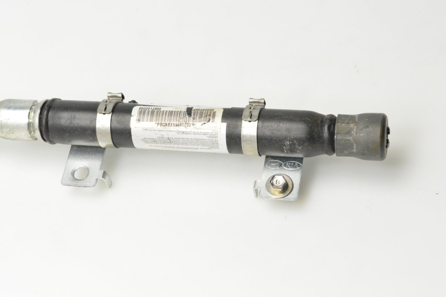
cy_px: 148
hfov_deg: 24.6
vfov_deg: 16.5
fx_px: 1022
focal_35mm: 82
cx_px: 223
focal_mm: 55
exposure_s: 1/500
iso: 6400
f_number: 11
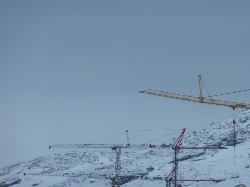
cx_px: 125
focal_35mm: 300
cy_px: 94
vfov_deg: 5.0
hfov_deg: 6.6
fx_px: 2167
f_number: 5.6
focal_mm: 49.2
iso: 125
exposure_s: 1/1000
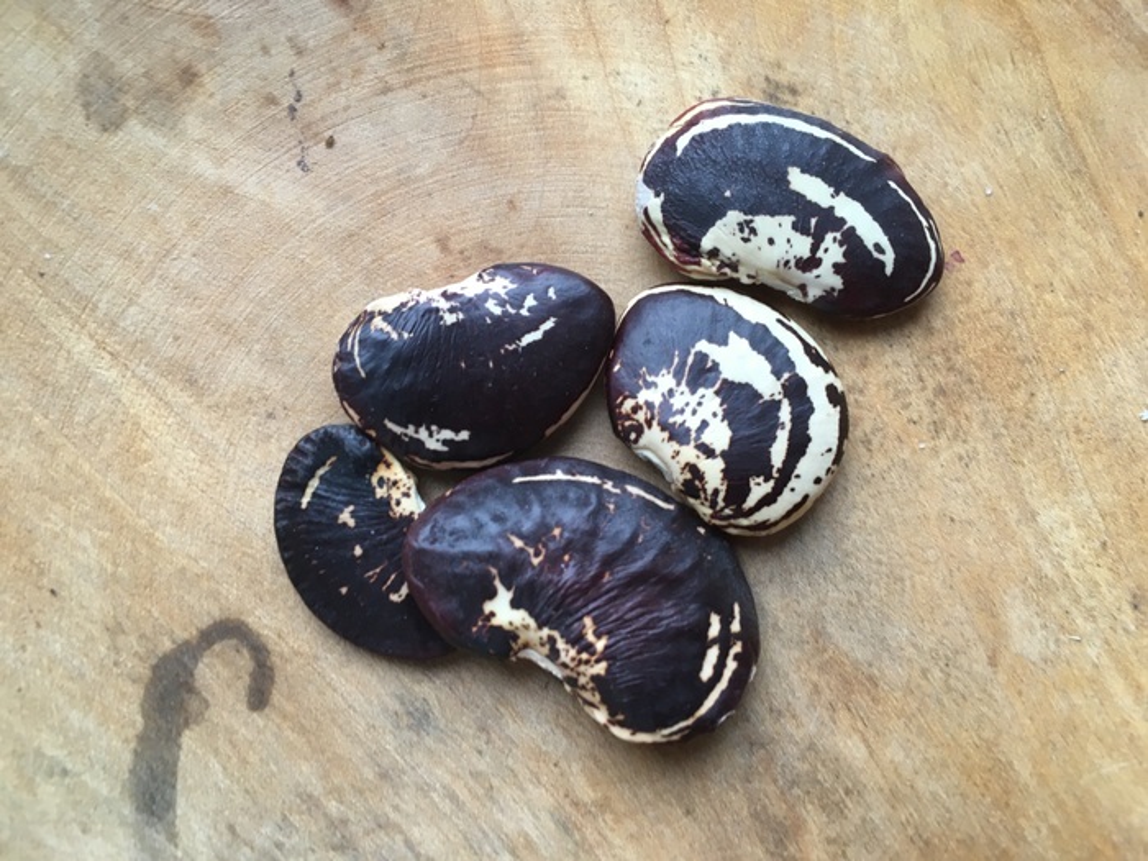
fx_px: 962
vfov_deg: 48.2
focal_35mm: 29
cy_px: 430
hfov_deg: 61.7
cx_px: 574
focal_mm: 4.15
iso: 80
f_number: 2.2
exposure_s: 1/33
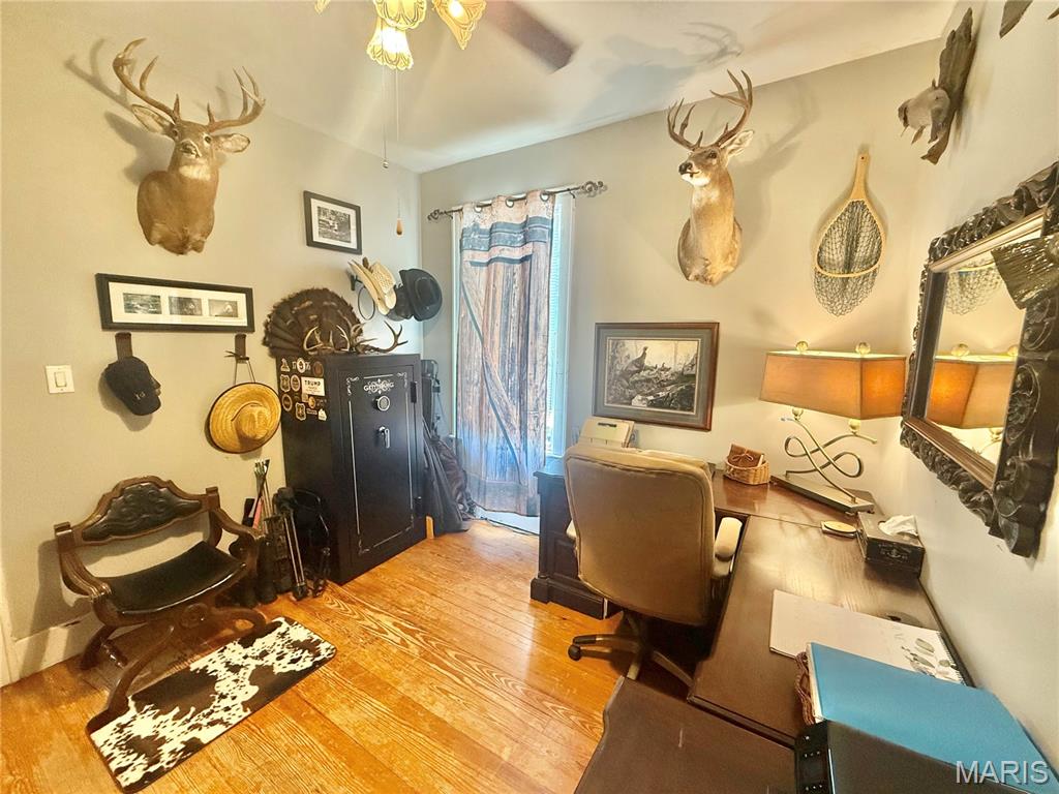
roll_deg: -1.3
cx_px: 530
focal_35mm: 14
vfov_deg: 85.7
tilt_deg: -7.4
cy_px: 397
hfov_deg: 102.1
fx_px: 428
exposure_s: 1/120
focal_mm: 2.22
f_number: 2.2
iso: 320
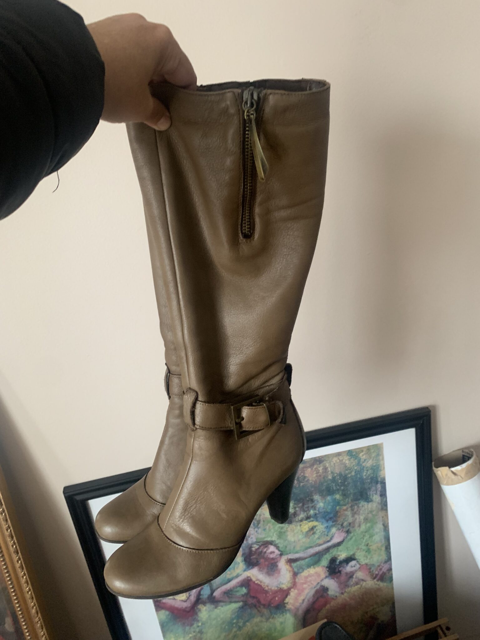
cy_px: 320
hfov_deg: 53.1
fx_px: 481
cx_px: 240
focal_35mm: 26
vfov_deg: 67.3
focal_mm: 4.25
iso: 320
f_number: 1.8
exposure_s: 1/60
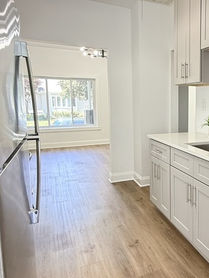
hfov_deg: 40.8
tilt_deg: -6.9
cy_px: 138
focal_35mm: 31
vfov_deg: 58.4
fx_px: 250
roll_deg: -0.2
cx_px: 199
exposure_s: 1/96
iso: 320
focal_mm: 2.22
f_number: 2.2
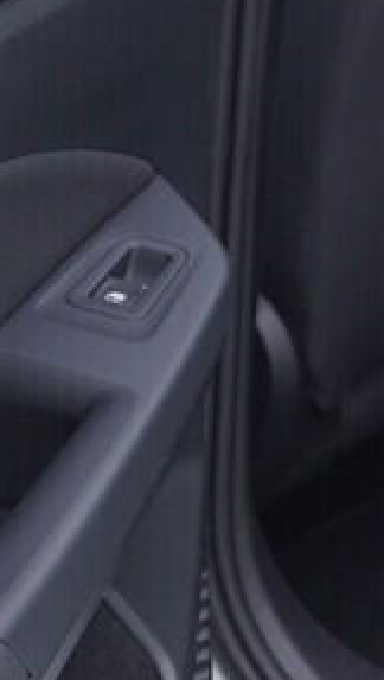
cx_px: 654
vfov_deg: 11.3
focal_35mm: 189
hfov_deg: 6.3
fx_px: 3412
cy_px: -33
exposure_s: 1/40
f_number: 2.8
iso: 160
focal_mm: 24
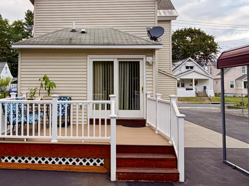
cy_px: 71
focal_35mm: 39
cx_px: 83
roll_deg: +0.5
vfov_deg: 36.6
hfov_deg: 47.1
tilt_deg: +2.6
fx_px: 281
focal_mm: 2.22
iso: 40
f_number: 2.2
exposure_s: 1/502
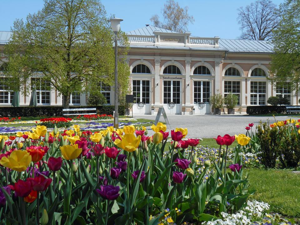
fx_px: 503
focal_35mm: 58
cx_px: 150
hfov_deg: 33.2
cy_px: 112
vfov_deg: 25.2
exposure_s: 1/500
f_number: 4.9
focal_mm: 10
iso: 80
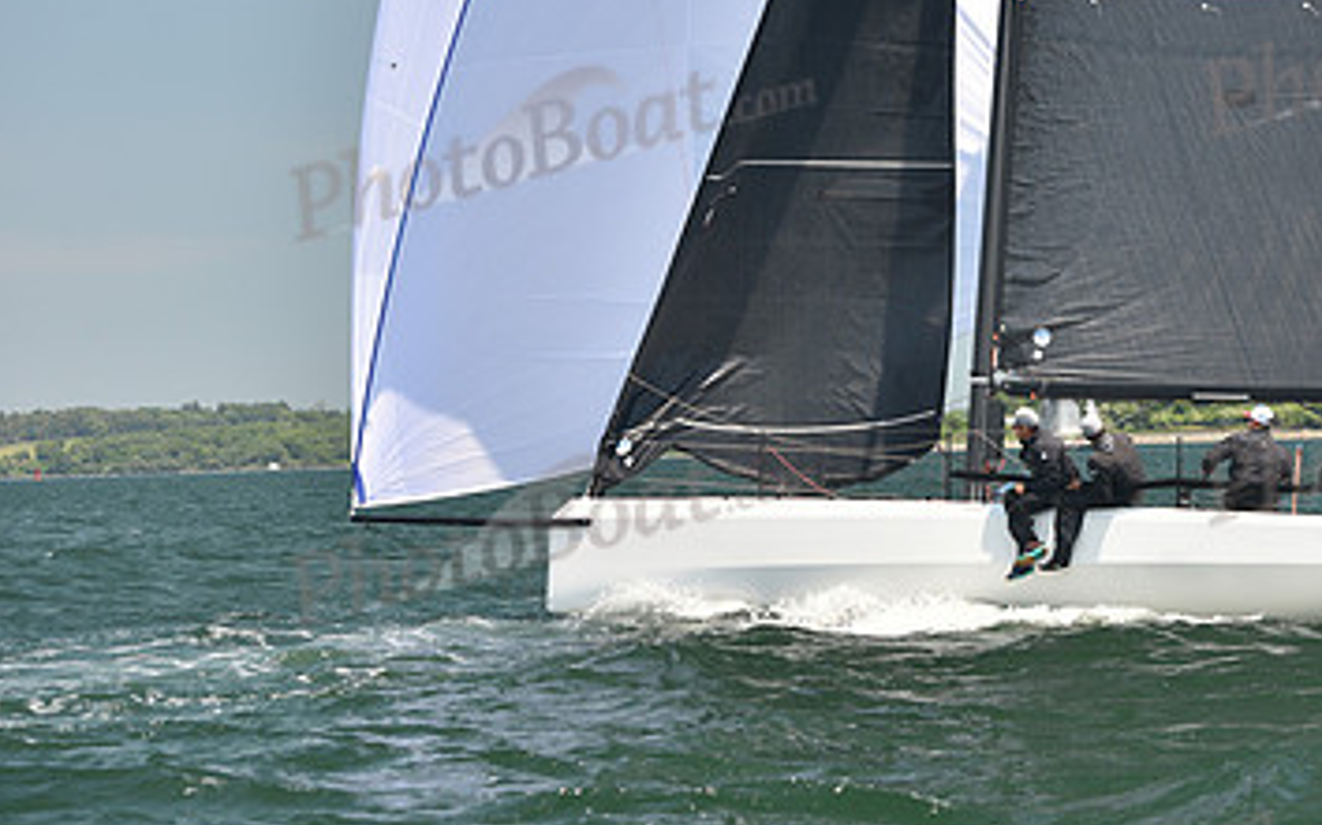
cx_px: 1012
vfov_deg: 11.2
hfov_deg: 17.7
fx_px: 4214
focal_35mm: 117
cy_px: 286
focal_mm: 70
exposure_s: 1/640
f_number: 4.5
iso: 250
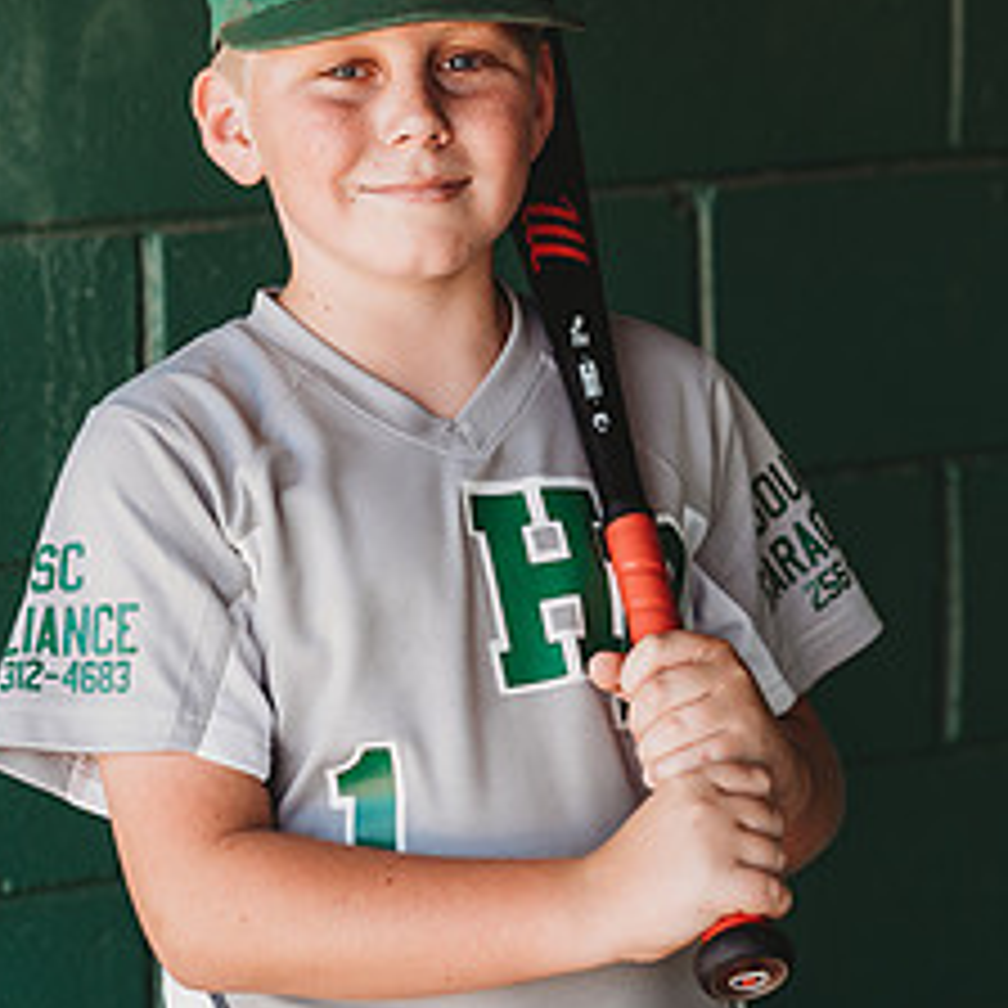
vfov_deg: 12.0
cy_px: 279
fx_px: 4777
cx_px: 432
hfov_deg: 12.0
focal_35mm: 145
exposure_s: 1/250
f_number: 2.8
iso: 200
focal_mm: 85
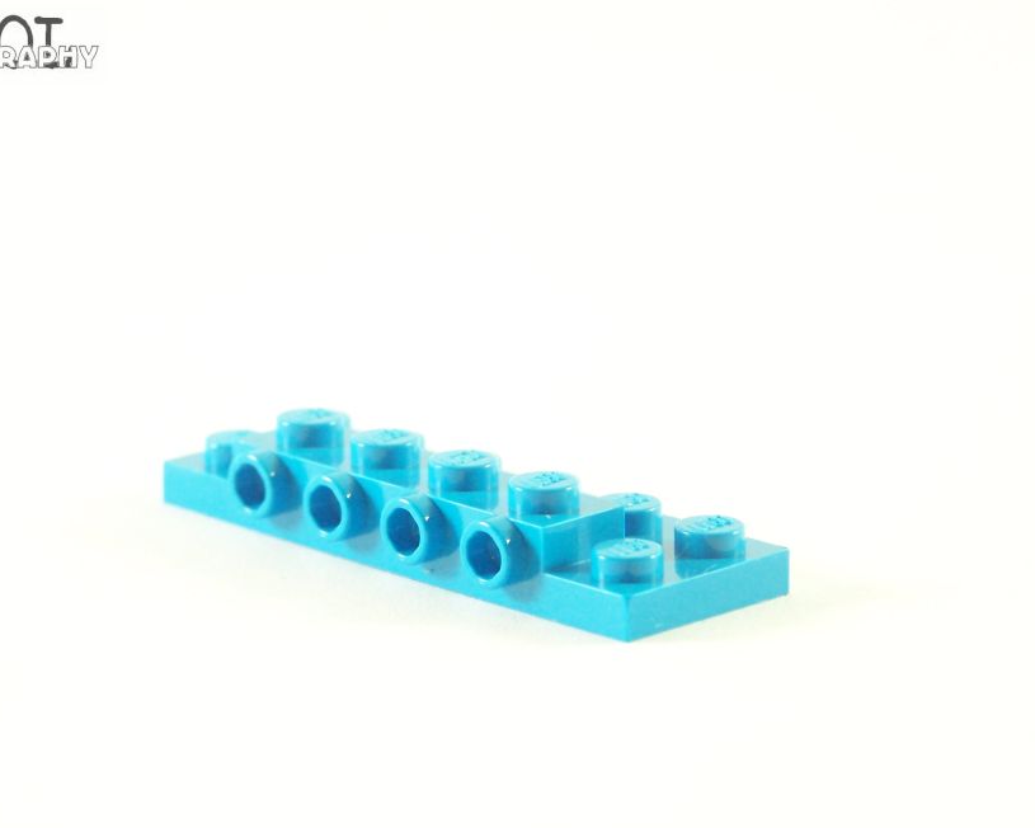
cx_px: 490
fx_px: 4809
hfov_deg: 12.3
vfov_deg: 9.8
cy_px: 477
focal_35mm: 157
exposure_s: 1/30
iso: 200
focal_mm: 21.2
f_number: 3.2
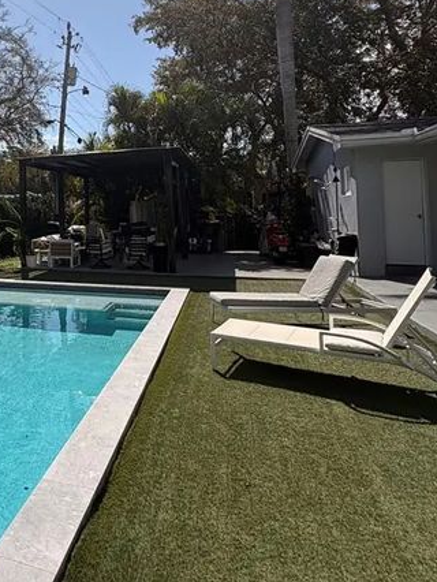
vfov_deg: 61.8
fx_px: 471
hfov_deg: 44.3
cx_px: 26
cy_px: 193
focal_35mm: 28
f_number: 2.2
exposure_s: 1/3247
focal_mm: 2.22
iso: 50
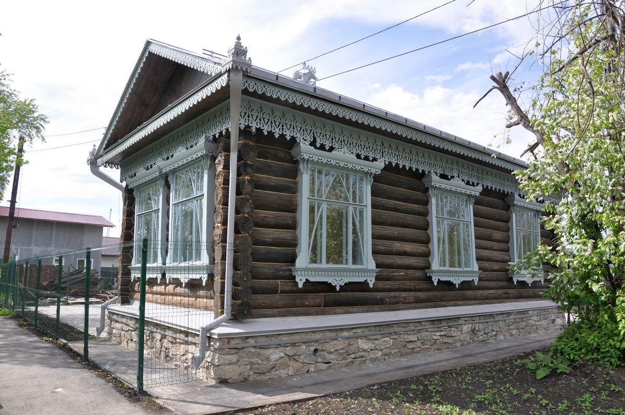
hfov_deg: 70.5
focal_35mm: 26
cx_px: 312
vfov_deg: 50.3
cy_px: 208
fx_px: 442
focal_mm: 17
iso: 200
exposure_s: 1/250
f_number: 8
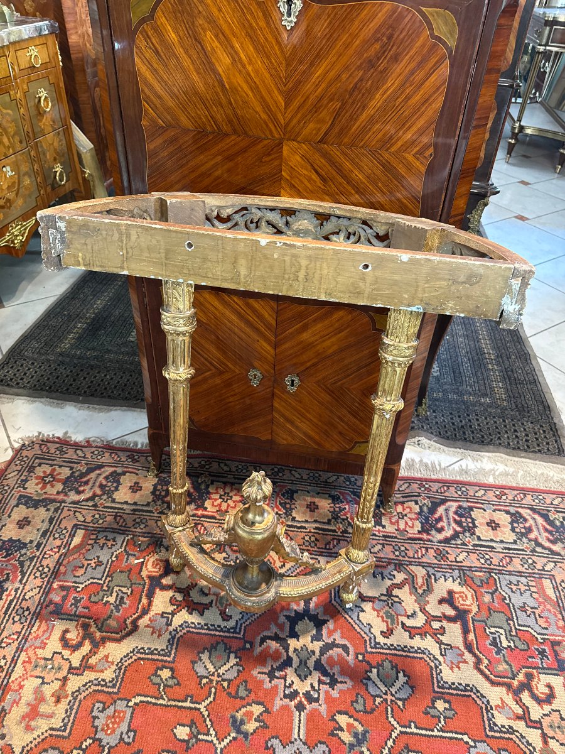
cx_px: 282
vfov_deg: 71.6
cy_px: 377
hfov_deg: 56.8
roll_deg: -3.0
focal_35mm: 24
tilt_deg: -37.3
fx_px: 522
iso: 400
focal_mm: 6.76
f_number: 1.78
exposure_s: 1/50
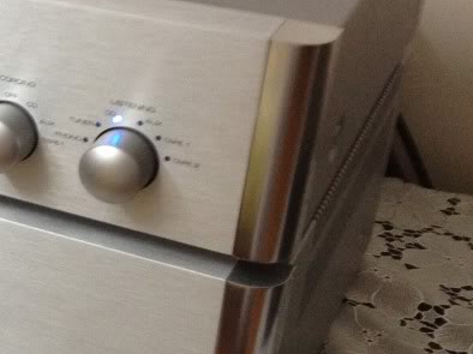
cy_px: 193
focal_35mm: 91
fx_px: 1243
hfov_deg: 19.9
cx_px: -134
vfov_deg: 16.2
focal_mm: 4.3
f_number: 2.4
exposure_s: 1/20
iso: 250
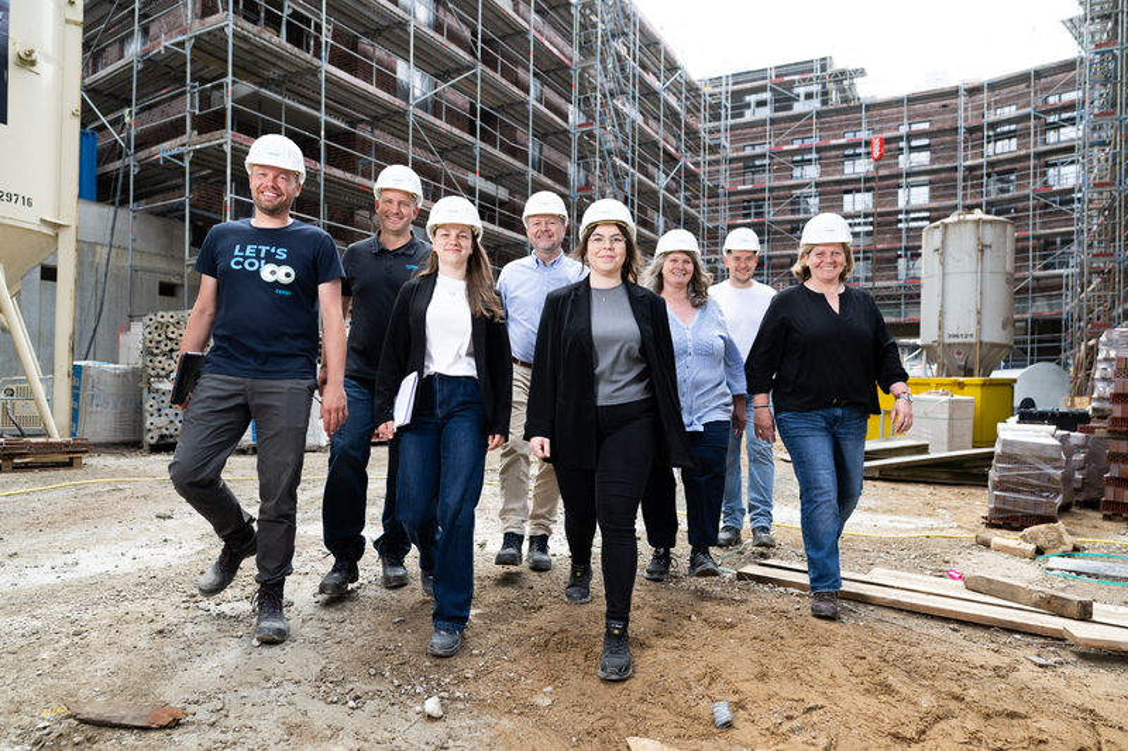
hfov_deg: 73.8
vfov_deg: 53.1
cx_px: 564
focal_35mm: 24
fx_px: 752
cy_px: 376
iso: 50
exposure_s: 1/200
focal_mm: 24
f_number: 3.5
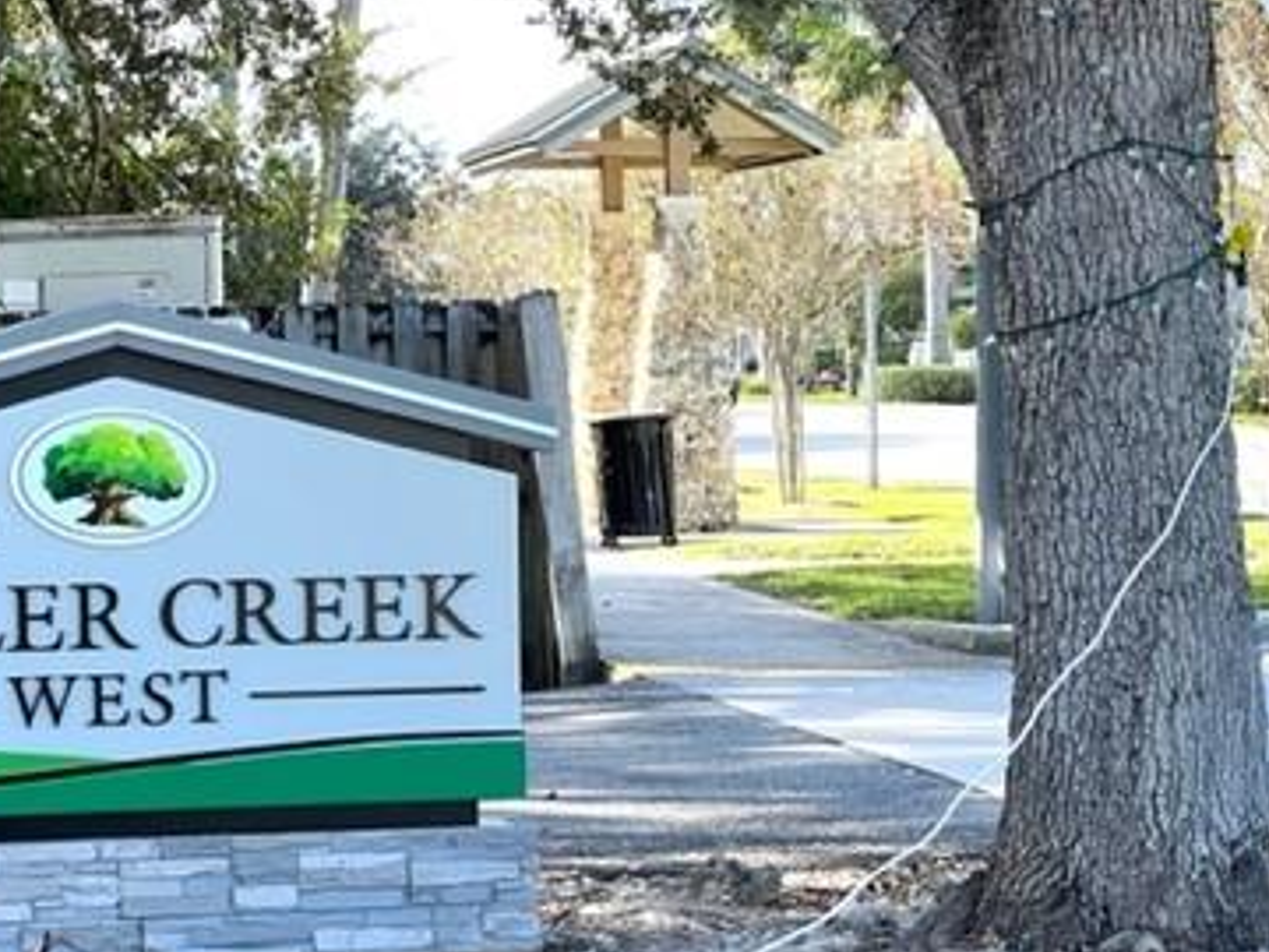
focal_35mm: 137
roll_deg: +0.8
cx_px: 627
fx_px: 5022
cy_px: 536
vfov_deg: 10.8
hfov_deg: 14.4
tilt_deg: -2.3
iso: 32
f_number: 2.8
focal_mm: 9
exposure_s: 1/148
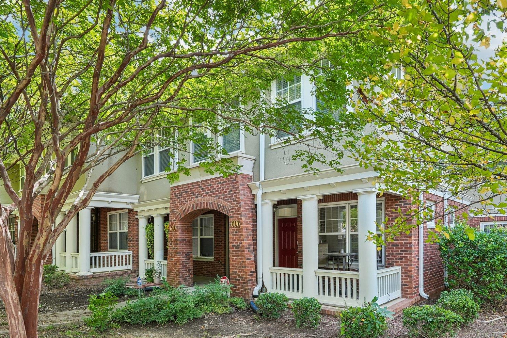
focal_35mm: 22
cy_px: 173
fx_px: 310
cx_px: 274
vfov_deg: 57.2
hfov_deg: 78.4
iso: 320
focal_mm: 16
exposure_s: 1/30
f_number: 8
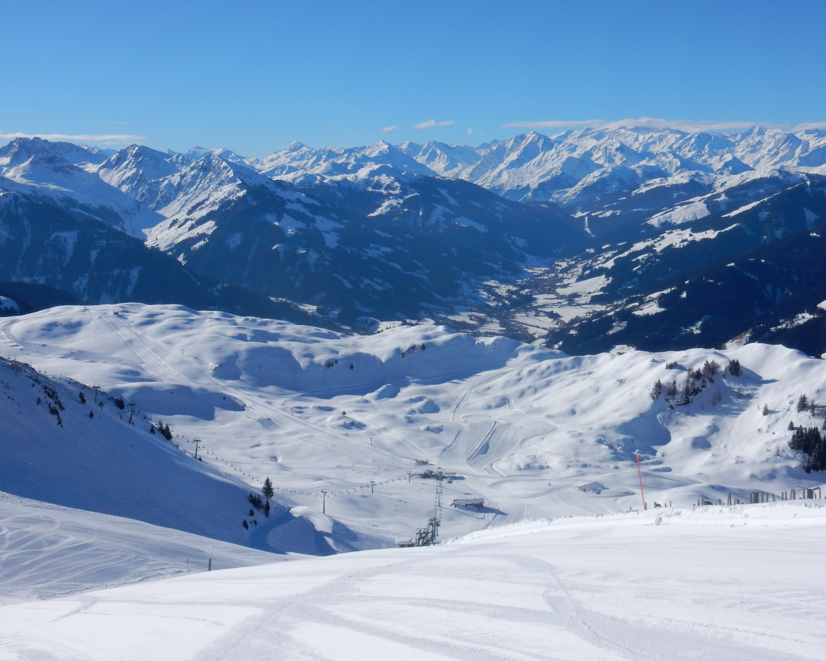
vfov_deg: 28.1
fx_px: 1320
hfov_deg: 34.7
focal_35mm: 54
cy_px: 328
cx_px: 439
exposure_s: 1/2000
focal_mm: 9
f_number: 5
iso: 125
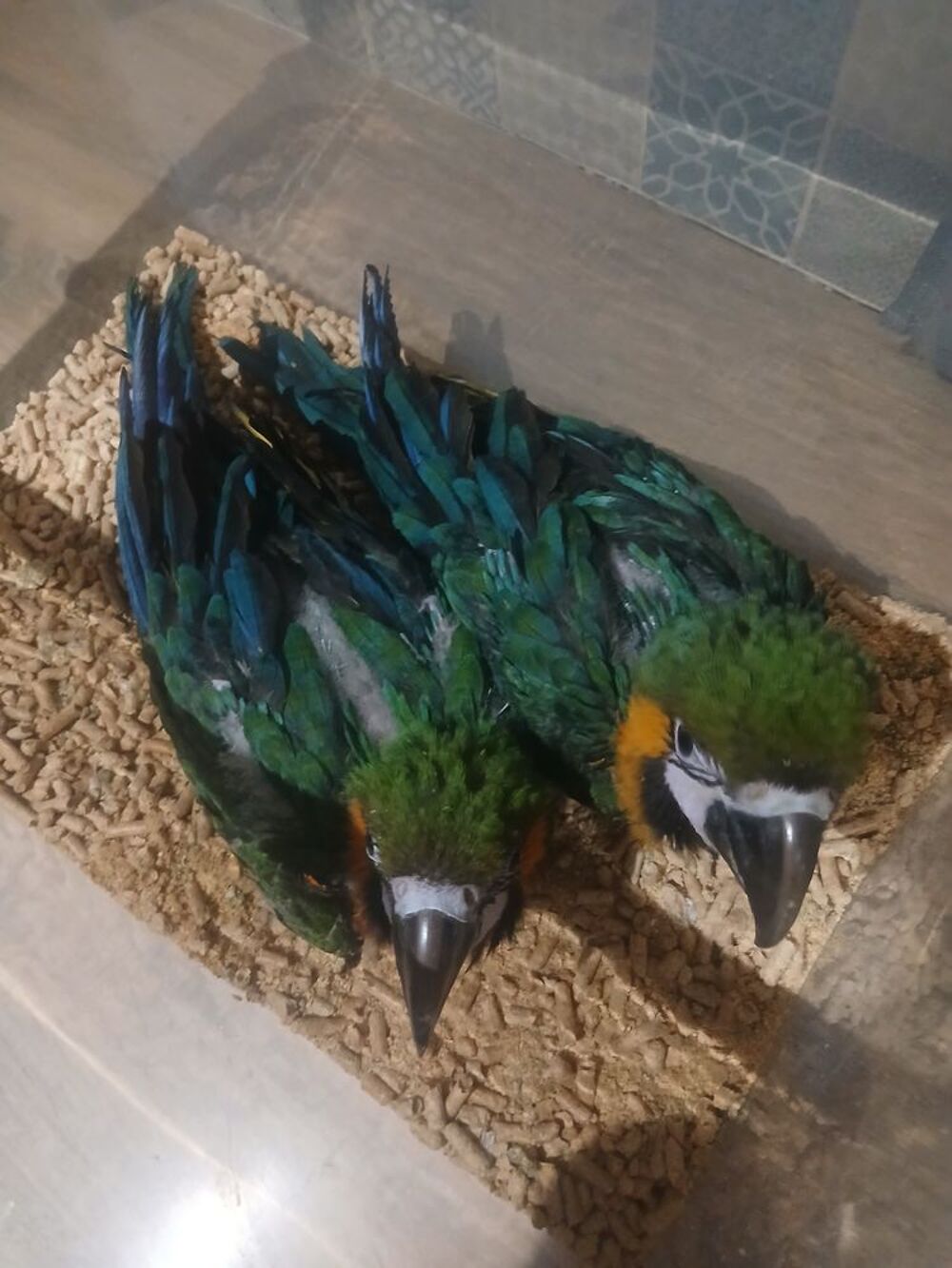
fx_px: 953
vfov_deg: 67.3
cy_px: 634
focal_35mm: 26
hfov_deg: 53.1
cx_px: 476
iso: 640
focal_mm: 3.98
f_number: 1.8
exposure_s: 1/20
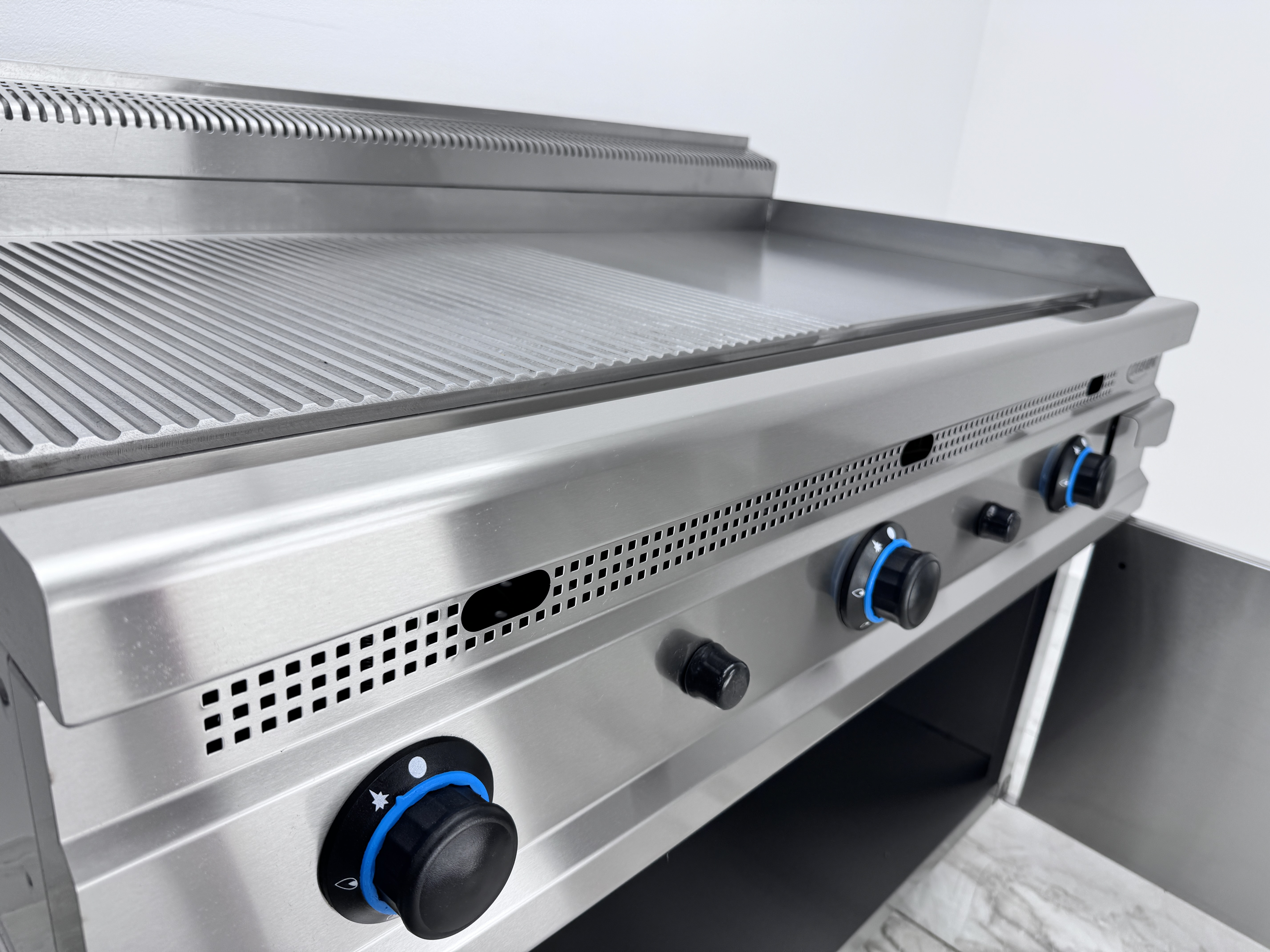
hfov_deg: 71.6
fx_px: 881
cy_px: 476
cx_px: 635
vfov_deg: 56.8
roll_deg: -5.7
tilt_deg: -21.1
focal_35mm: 24
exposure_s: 1/394
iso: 80
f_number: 1.78
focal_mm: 6.76
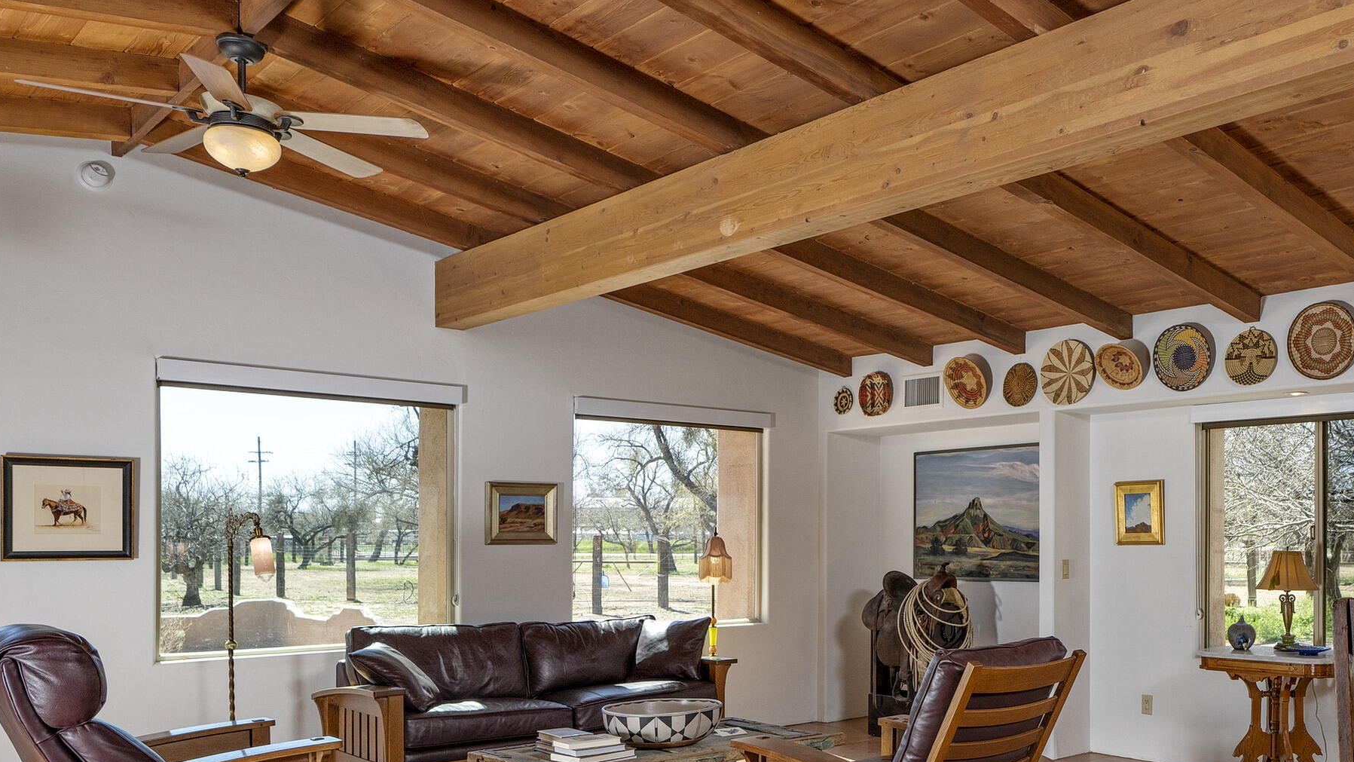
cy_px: 521
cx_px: 949
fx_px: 1113
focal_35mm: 31
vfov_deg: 37.3
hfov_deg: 60.5
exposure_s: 1/200
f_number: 7.1
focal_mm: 19
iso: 200
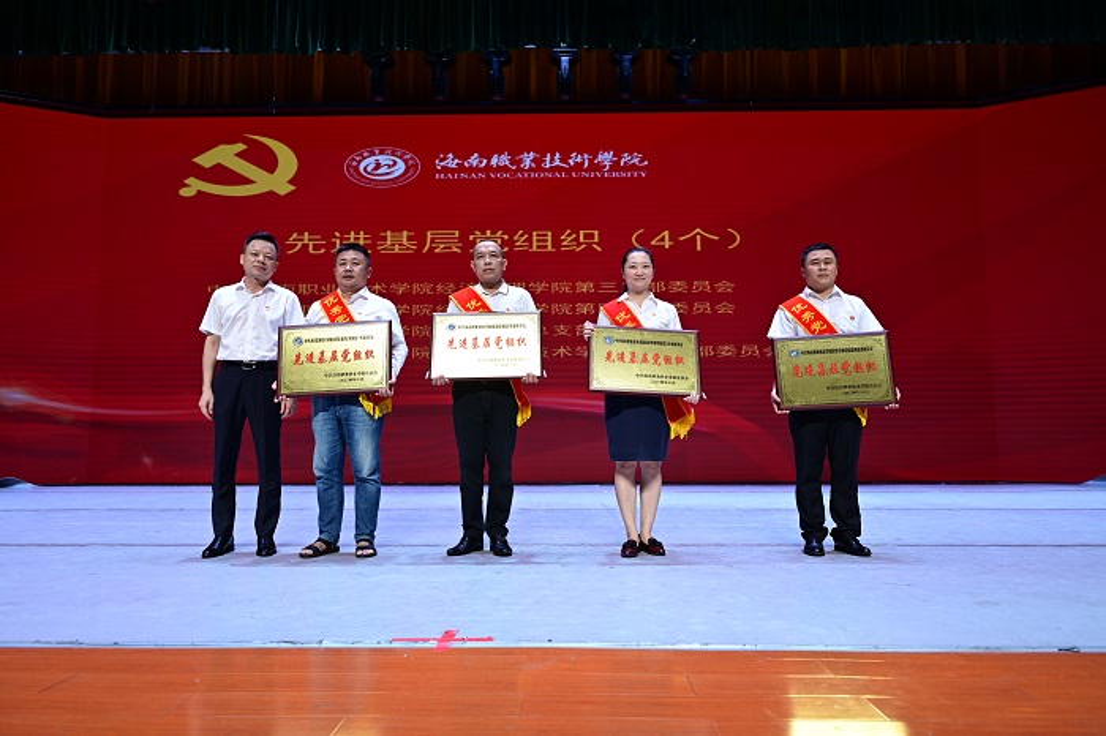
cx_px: 553
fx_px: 737
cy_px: 368
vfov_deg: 53.1
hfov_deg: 73.8
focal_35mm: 24
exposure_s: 1/200
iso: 220
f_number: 2.8
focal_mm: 24
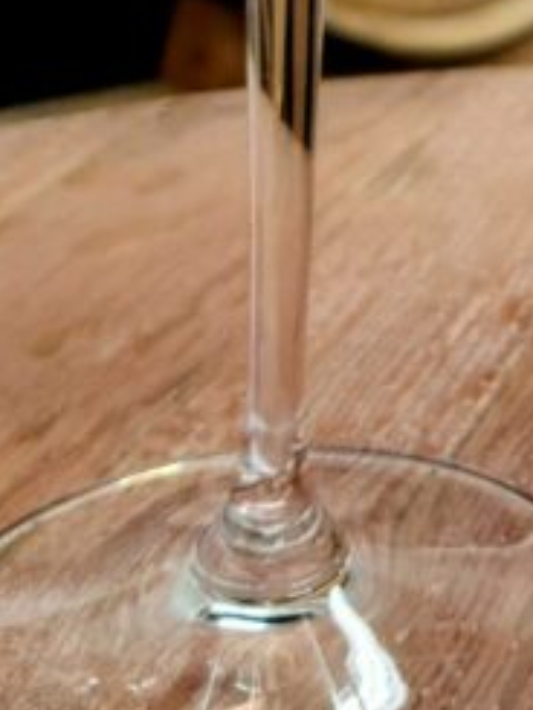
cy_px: -449
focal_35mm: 96
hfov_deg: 14.8
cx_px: 687
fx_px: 1969
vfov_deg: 17.6
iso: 250
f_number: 1.8
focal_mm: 5.4
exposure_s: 1/40
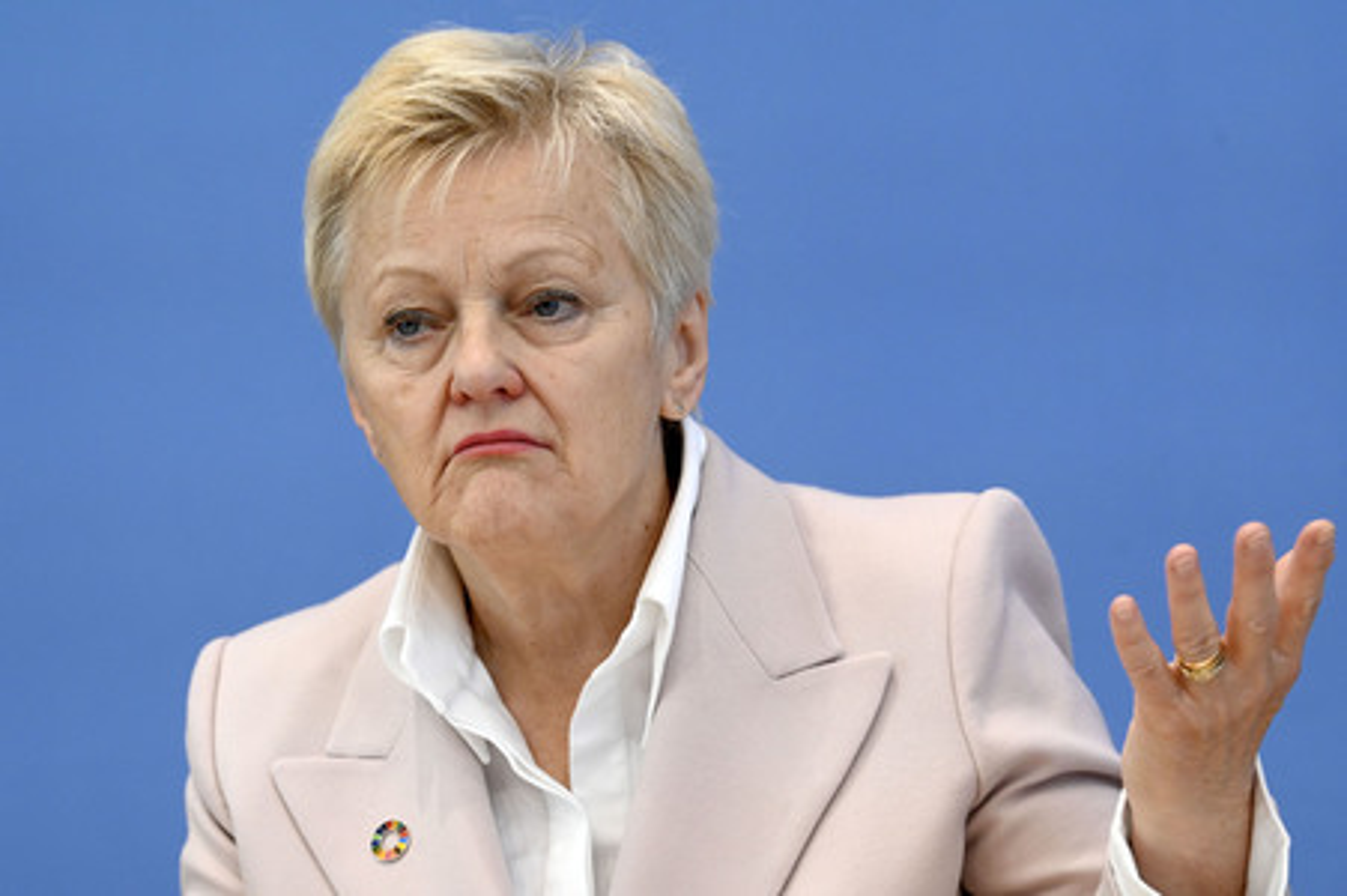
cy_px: 448
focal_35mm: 140
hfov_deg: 14.7
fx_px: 5234
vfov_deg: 9.8
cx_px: 674
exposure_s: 1/800
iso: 4000
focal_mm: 140
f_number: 6.3
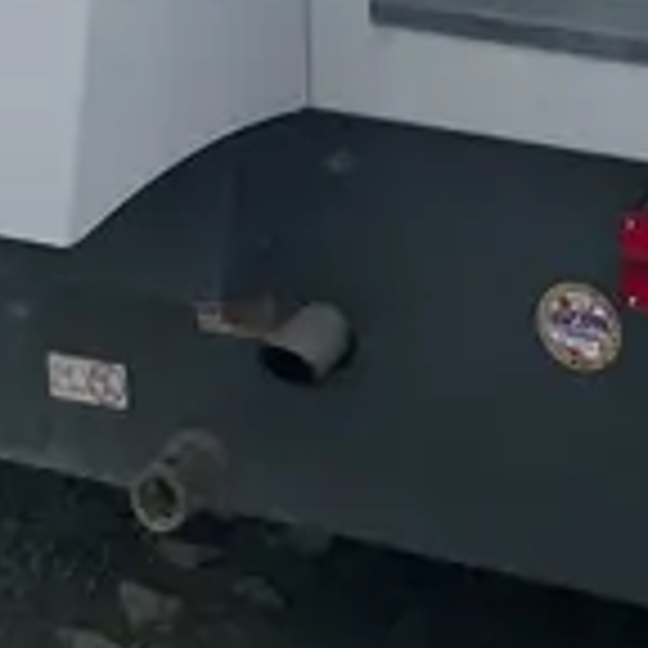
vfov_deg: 12.9
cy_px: -650
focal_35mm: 117
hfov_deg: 14.5
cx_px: 724
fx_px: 2478
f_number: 1.6
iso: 50
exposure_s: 1/4464
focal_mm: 4.2
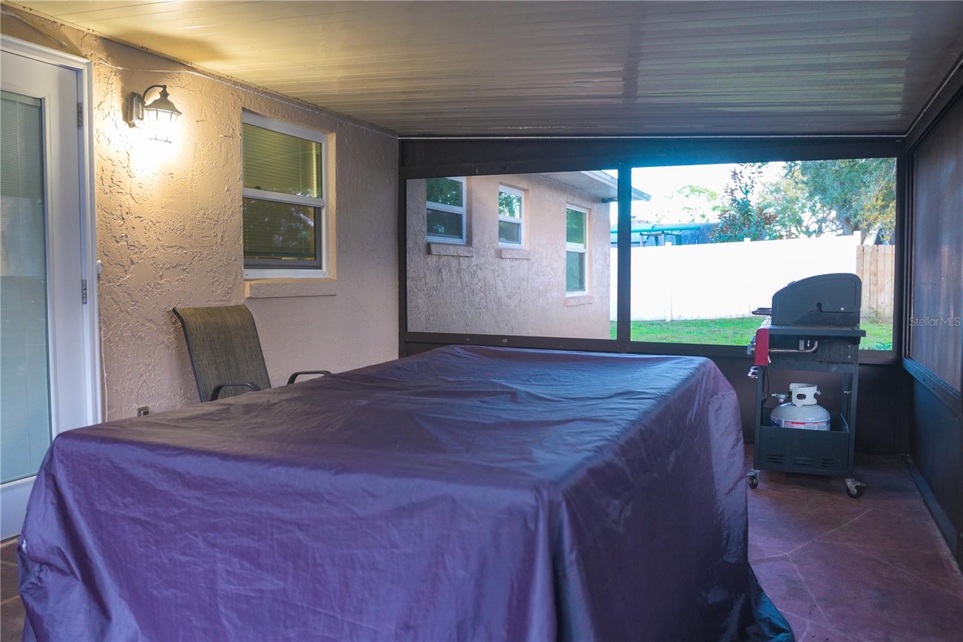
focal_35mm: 27
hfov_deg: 67.4
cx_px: 482
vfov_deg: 47.9
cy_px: 321
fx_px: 722
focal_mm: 18
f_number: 2.5
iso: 640
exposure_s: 1/100
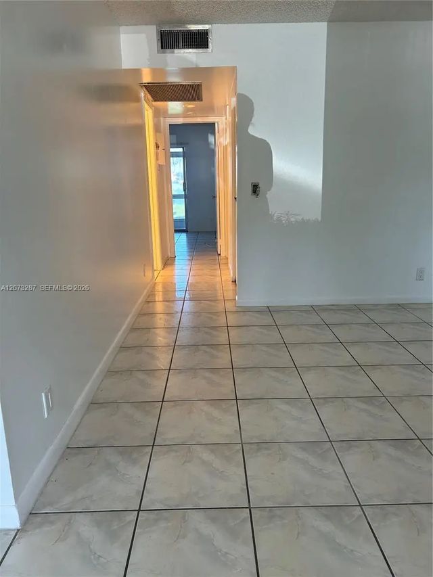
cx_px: 216
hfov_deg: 53.1
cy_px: 288
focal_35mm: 26
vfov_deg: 67.3
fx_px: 434
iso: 80
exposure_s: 1/120
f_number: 1.5
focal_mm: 5.7
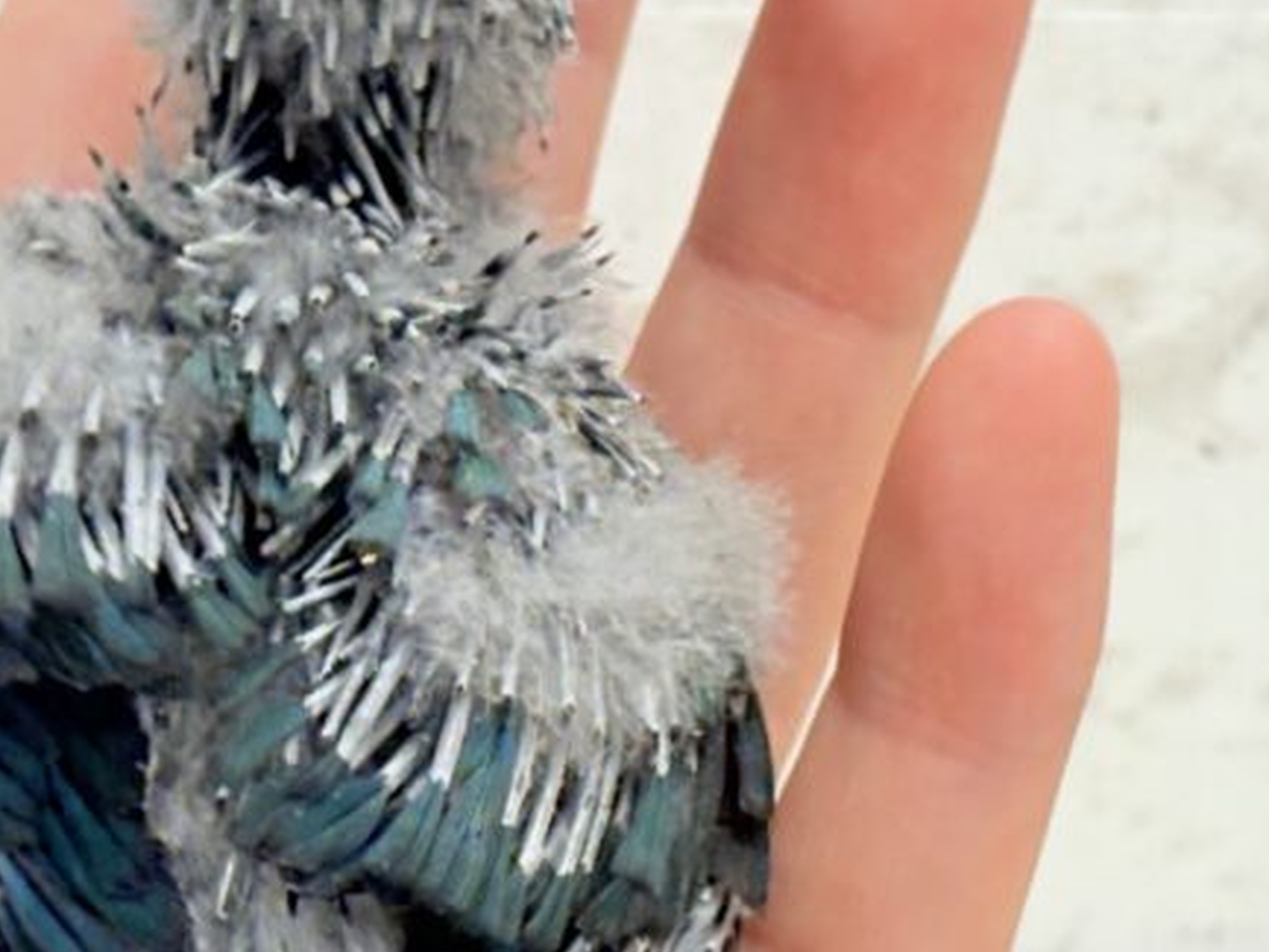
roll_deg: -1.8
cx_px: 815
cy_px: 770
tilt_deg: -21.3
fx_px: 5280
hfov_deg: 13.7
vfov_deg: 10.3
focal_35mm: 144
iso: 50
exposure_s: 1/50
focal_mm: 5.96
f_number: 1.6
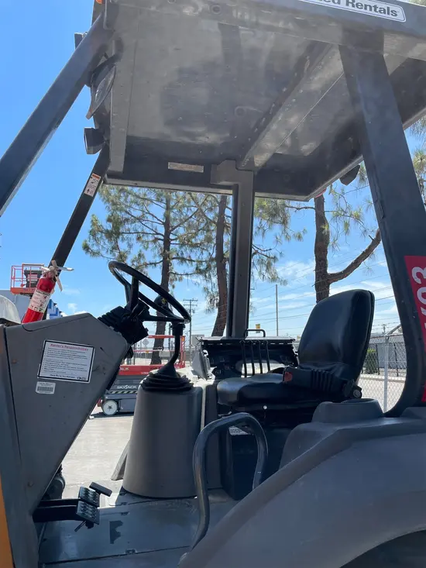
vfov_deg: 67.3
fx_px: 426
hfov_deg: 53.1
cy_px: 284
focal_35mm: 26
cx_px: 213
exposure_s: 1/2564
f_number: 1.6
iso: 50
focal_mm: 4.2
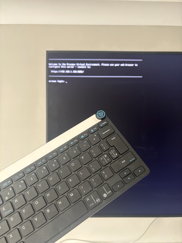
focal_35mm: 26
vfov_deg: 67.3
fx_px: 182
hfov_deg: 53.1
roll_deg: -0.3
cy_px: 122
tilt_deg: -0.1
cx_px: 91
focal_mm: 5.96
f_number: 1.6
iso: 400
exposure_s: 1/60
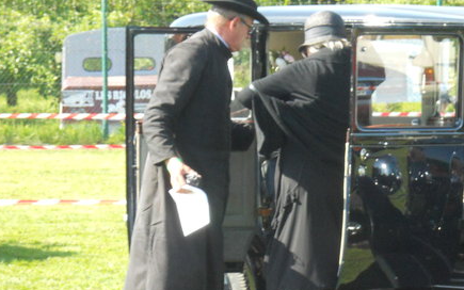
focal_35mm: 215
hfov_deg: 9.7
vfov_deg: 6.1
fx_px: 2719
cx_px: 359
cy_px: 210
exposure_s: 1/200
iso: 400
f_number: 6.2
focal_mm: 22.6
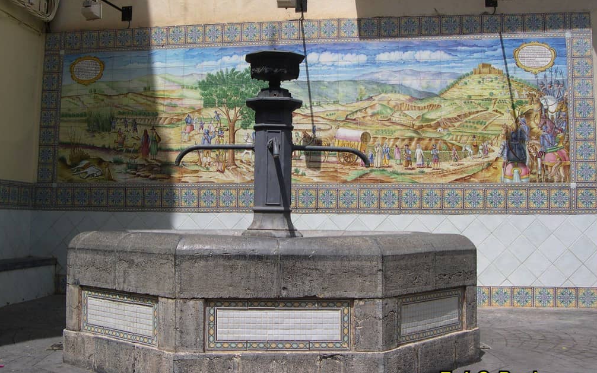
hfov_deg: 48.2
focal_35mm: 41
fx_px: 667
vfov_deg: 31.2
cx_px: 298
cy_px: 169
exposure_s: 1/329
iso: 100
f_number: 7.6
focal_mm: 8
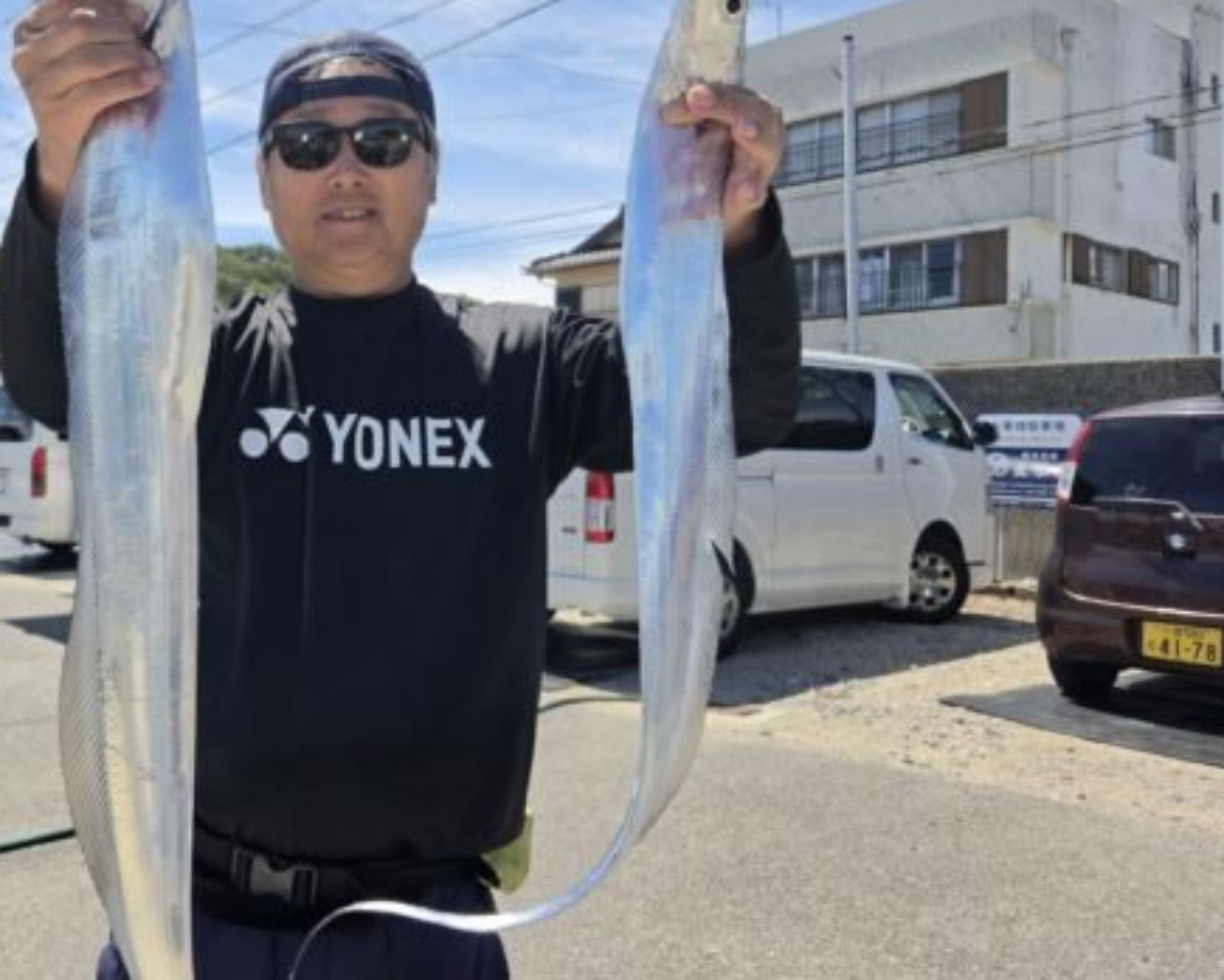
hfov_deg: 52.4
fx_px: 1195
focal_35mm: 33
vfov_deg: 44.3
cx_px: 343
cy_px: 400
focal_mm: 5.4
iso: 80
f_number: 1.8
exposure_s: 1/4273
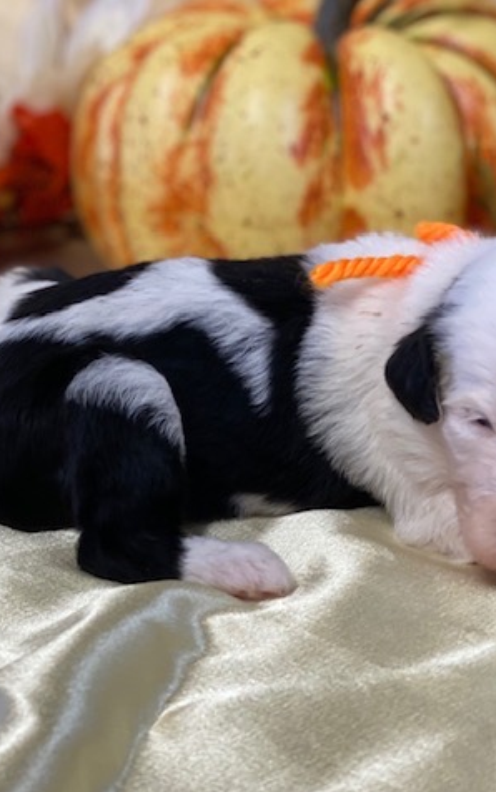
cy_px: 397
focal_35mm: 74
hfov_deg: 17.6
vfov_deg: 27.8
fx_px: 1599
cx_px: 351
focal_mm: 6
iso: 125
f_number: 2
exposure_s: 1/120
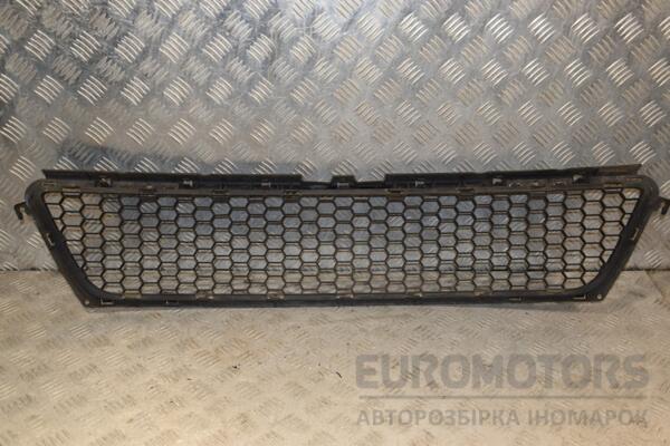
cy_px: 223
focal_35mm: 39
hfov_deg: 49.6
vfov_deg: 34.2
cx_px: 335
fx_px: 726
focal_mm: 26
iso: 800
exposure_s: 1/200
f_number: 6.3
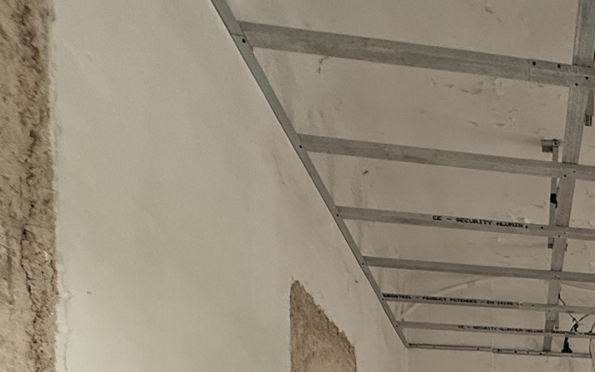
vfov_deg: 24.9
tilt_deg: -1.6
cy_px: 550
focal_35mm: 40
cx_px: 644
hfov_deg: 40.5
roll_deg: -1.1
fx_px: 649
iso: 250
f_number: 2.2
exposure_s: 1/99
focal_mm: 2.22
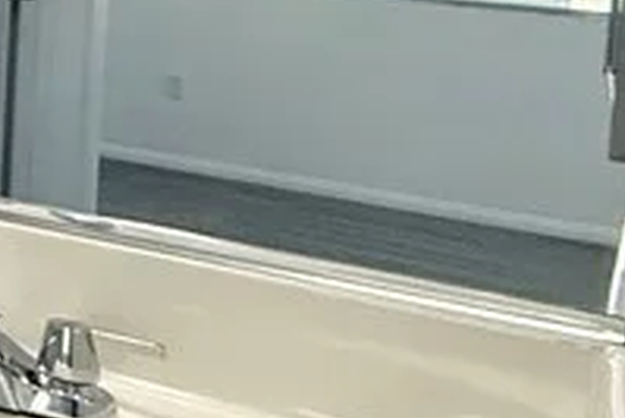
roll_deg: -1.6
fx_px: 1303
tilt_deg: -2.0
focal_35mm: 75
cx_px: -870
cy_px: -101
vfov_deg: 17.3
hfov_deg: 15.2
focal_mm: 2.22
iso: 250
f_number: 2.2
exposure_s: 1/120
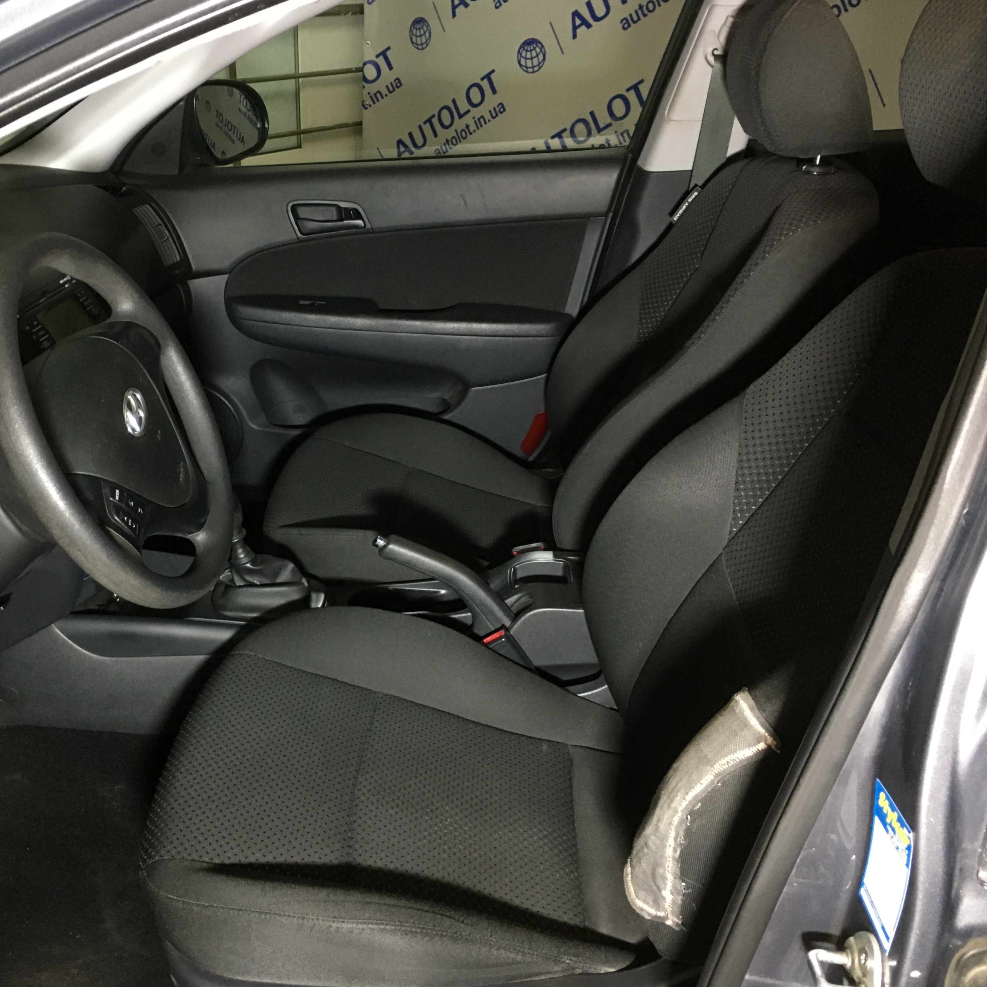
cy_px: 500
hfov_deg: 46.7
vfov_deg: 47.2
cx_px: 350
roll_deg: +1.2
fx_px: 1129
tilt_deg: -25.7
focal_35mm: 35
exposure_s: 1/33
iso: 160
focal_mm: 4.15
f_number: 2.2
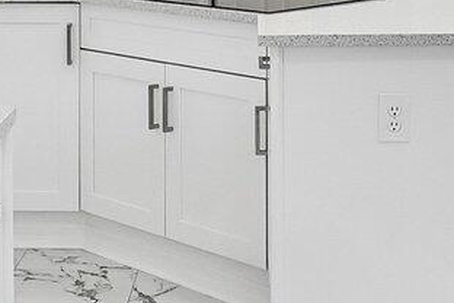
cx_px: 234
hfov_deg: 22.1
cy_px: -113
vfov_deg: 14.2
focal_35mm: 92
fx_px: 1160
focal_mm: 14
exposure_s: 1/250
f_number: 8
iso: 1600
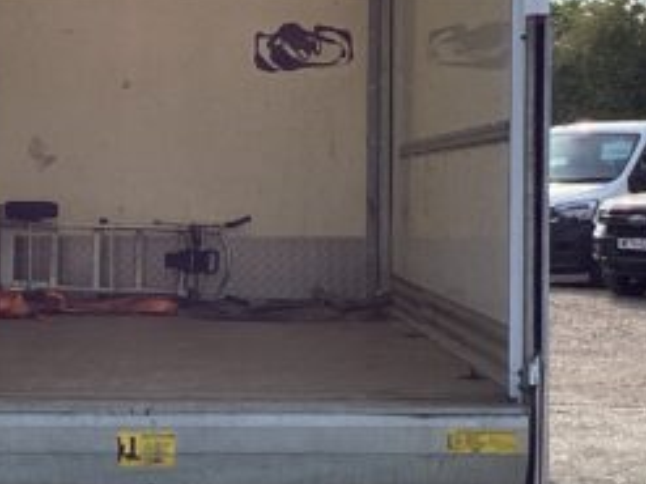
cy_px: 284
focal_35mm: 100
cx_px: 131
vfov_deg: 14.8
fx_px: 1865
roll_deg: +0.4
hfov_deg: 19.5
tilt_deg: -3.4
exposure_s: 1/1456
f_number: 2.4
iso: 25
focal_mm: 3.3
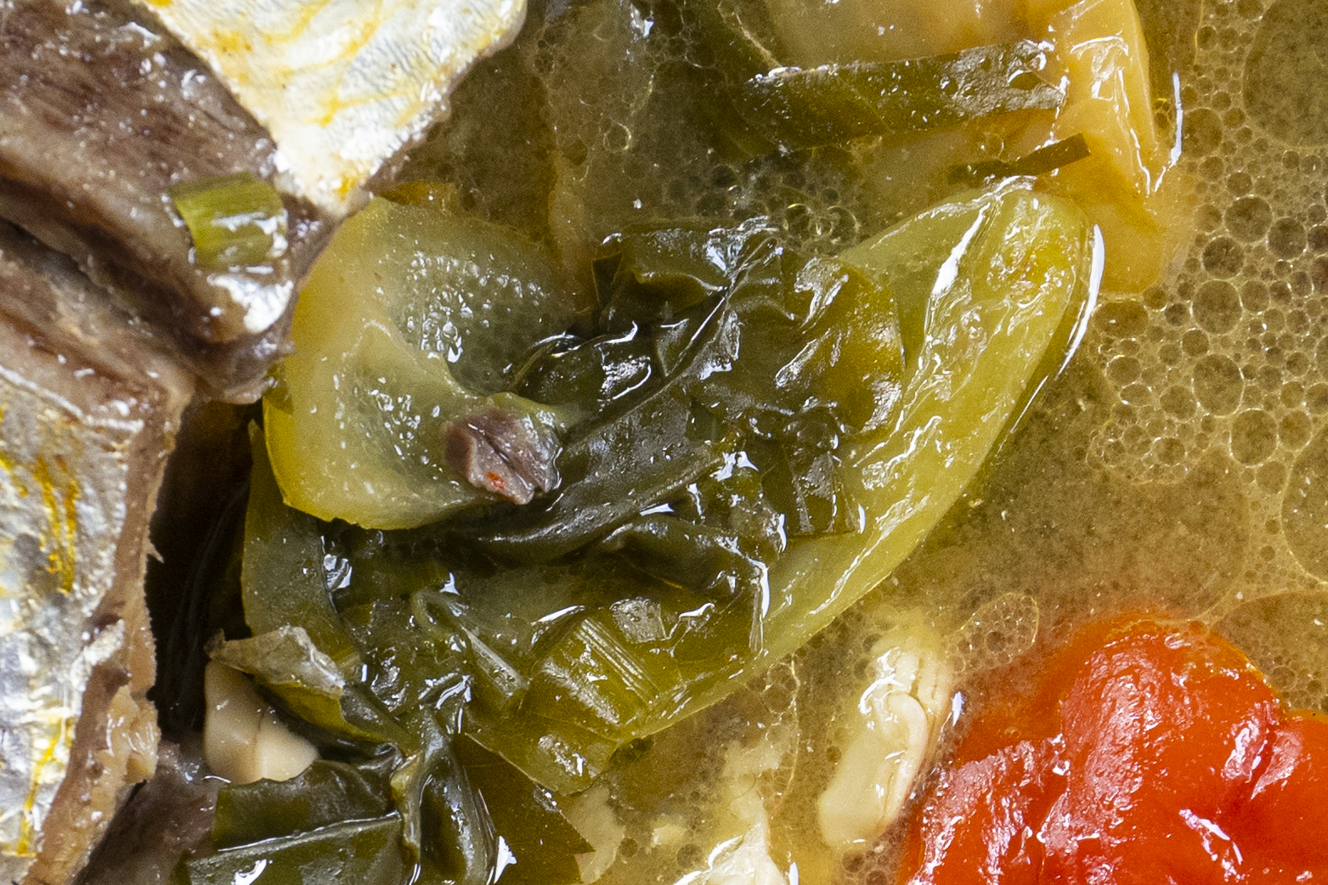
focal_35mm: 144
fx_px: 5309
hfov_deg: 14.2
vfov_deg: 9.5
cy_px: 560
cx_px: 923
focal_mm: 25
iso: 500
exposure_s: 1/100
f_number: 6.3
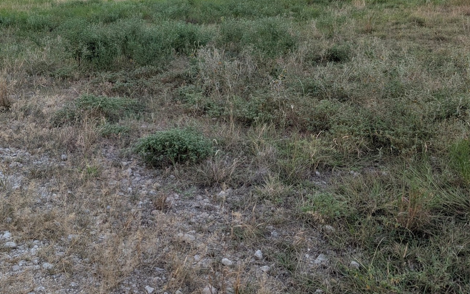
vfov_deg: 31.6
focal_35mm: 40
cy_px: 82
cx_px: 174
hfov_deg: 48.8
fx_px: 512
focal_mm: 6.9
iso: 123
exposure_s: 1/142
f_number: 1.68
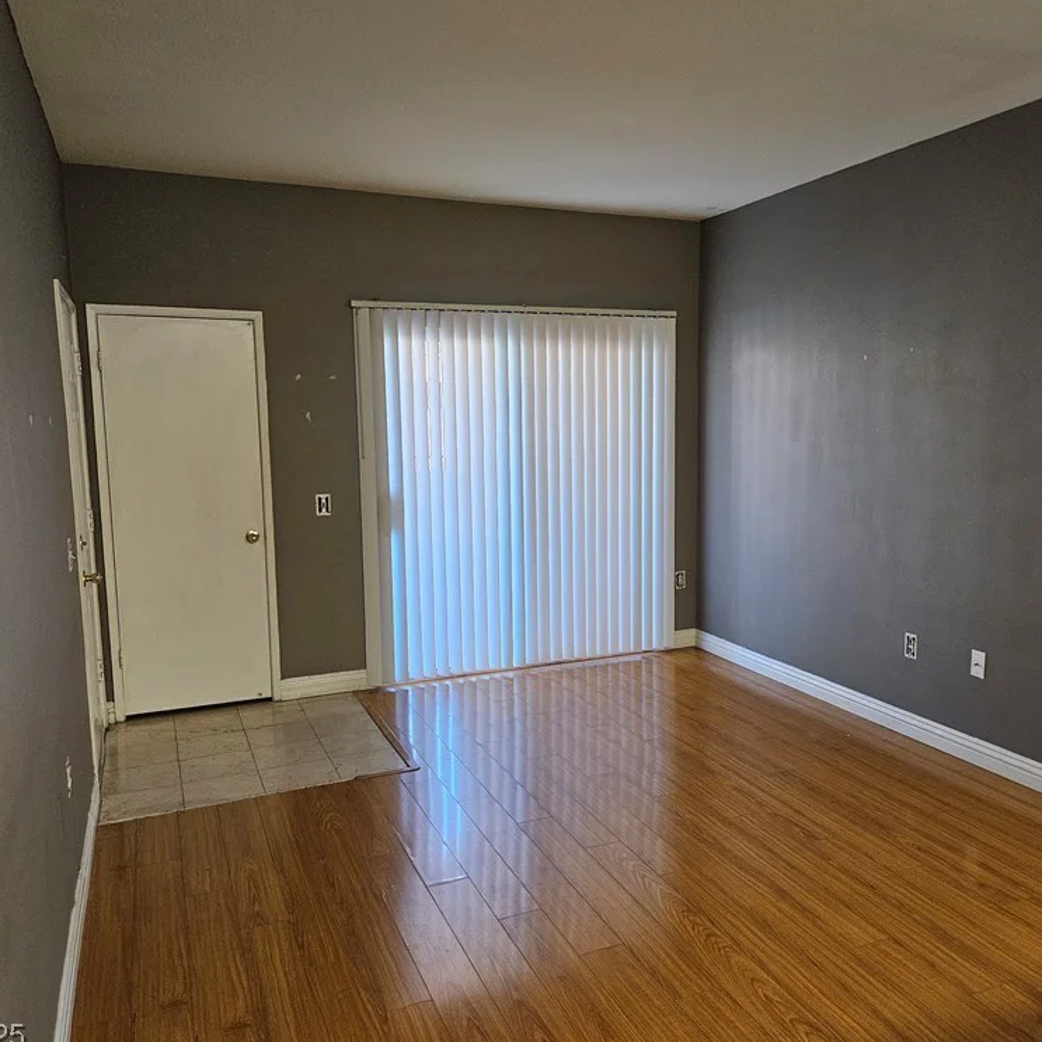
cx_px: 602
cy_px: 529
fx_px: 954
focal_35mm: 28
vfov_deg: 57.3
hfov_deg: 57.0
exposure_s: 1/120
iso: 640
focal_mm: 5.4
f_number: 1.8
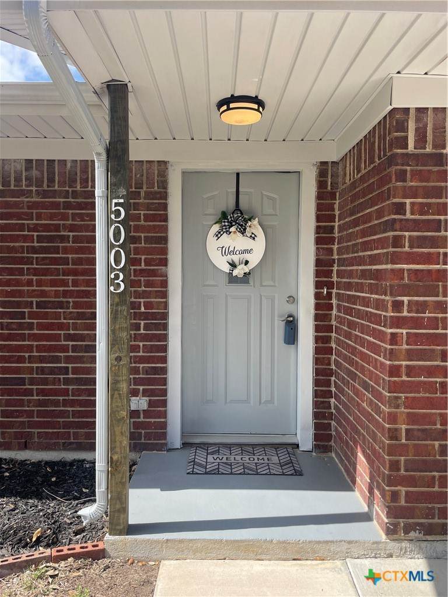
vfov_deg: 67.3
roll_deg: -0.1
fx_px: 449
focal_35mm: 26
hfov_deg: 53.1
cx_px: 224
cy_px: 298
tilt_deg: -2.3
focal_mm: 4.2
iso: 32
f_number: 1.6
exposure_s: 1/1304
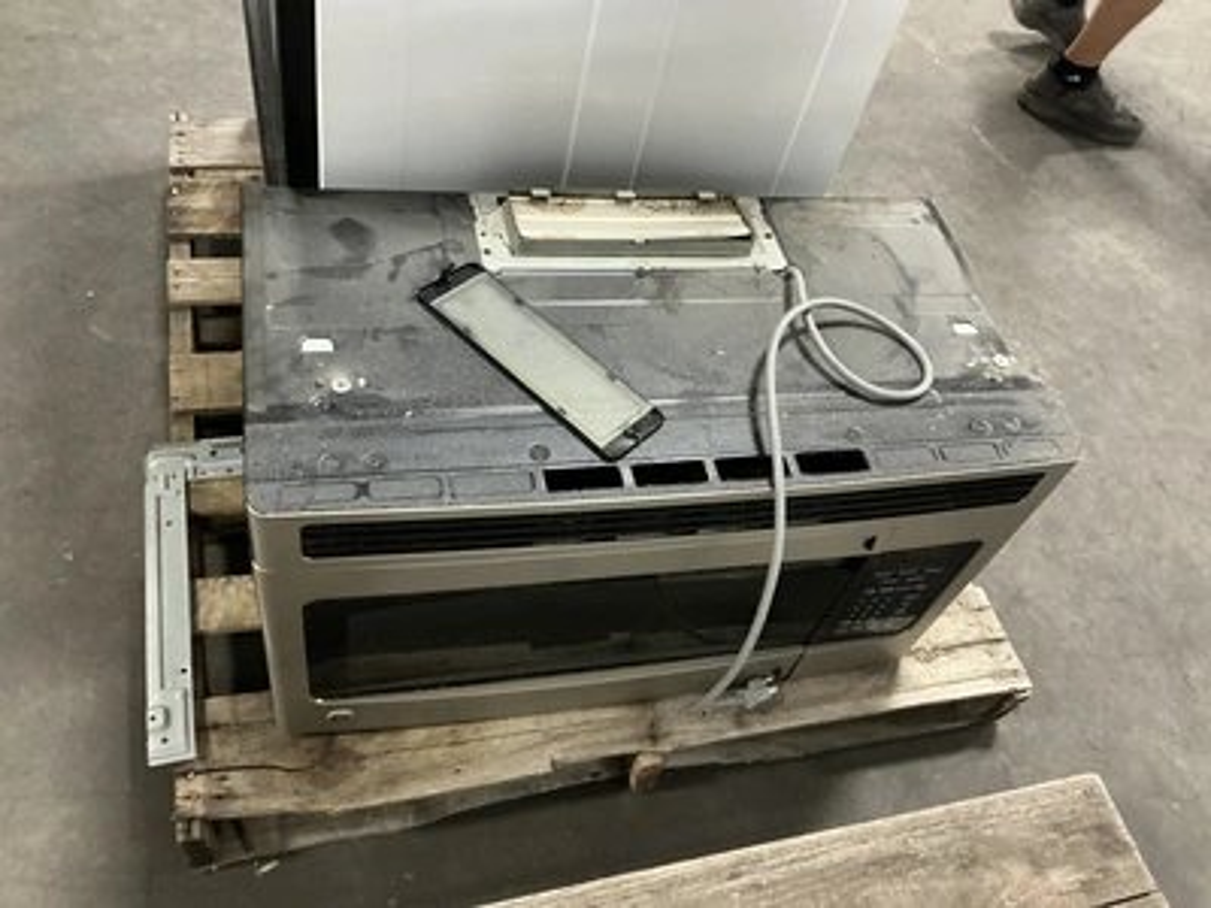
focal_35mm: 28
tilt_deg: -49.7
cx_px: 606
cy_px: 454
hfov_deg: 63.4
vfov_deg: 49.7
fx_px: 980
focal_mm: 3
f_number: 1.8
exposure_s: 1/30
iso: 400
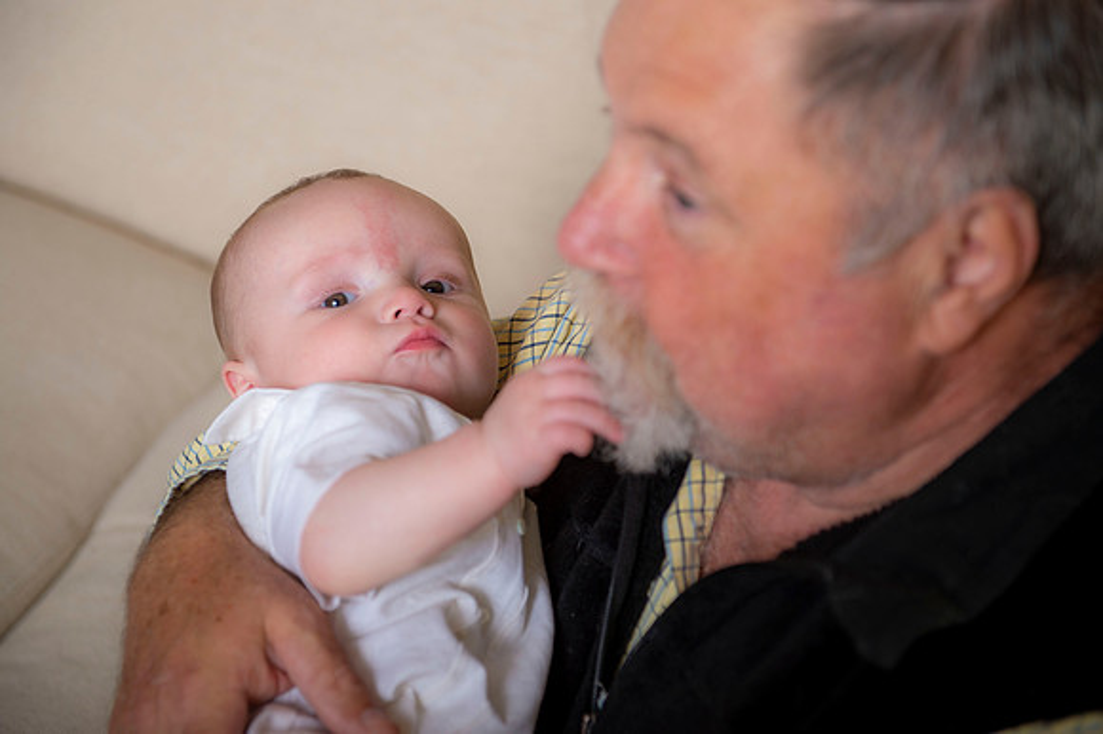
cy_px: 367
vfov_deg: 19.4
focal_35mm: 70
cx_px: 552
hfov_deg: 28.9
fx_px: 2143
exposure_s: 1/200
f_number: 4
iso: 250
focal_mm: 70
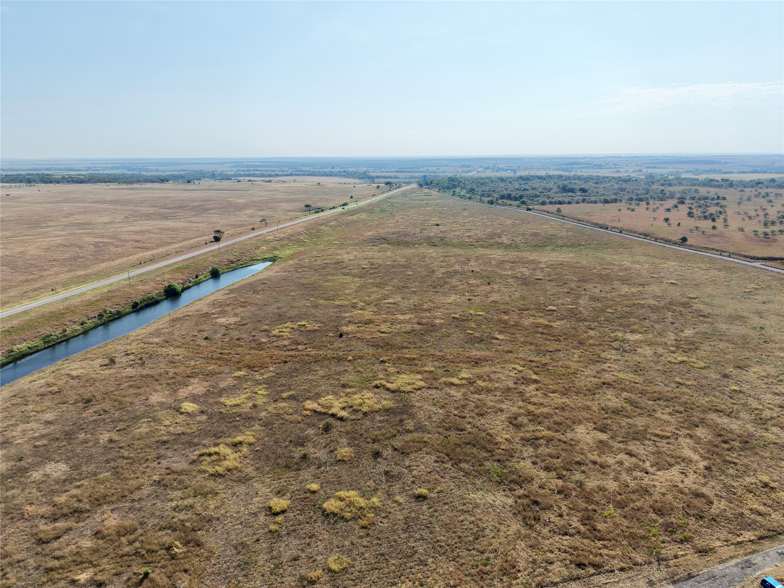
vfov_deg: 56.8
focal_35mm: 24
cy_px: 294
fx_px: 544
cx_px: 392
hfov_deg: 71.6
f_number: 1.8
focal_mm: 8.67
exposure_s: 1/8000
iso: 340
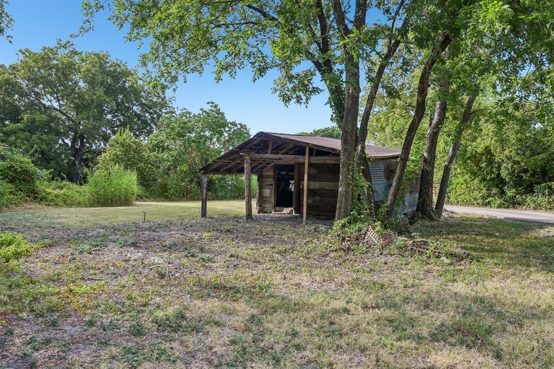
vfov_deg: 49.5
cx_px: 277
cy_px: 184
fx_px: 400
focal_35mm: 26
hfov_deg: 69.4
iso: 400
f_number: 8
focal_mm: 26
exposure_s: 1/400
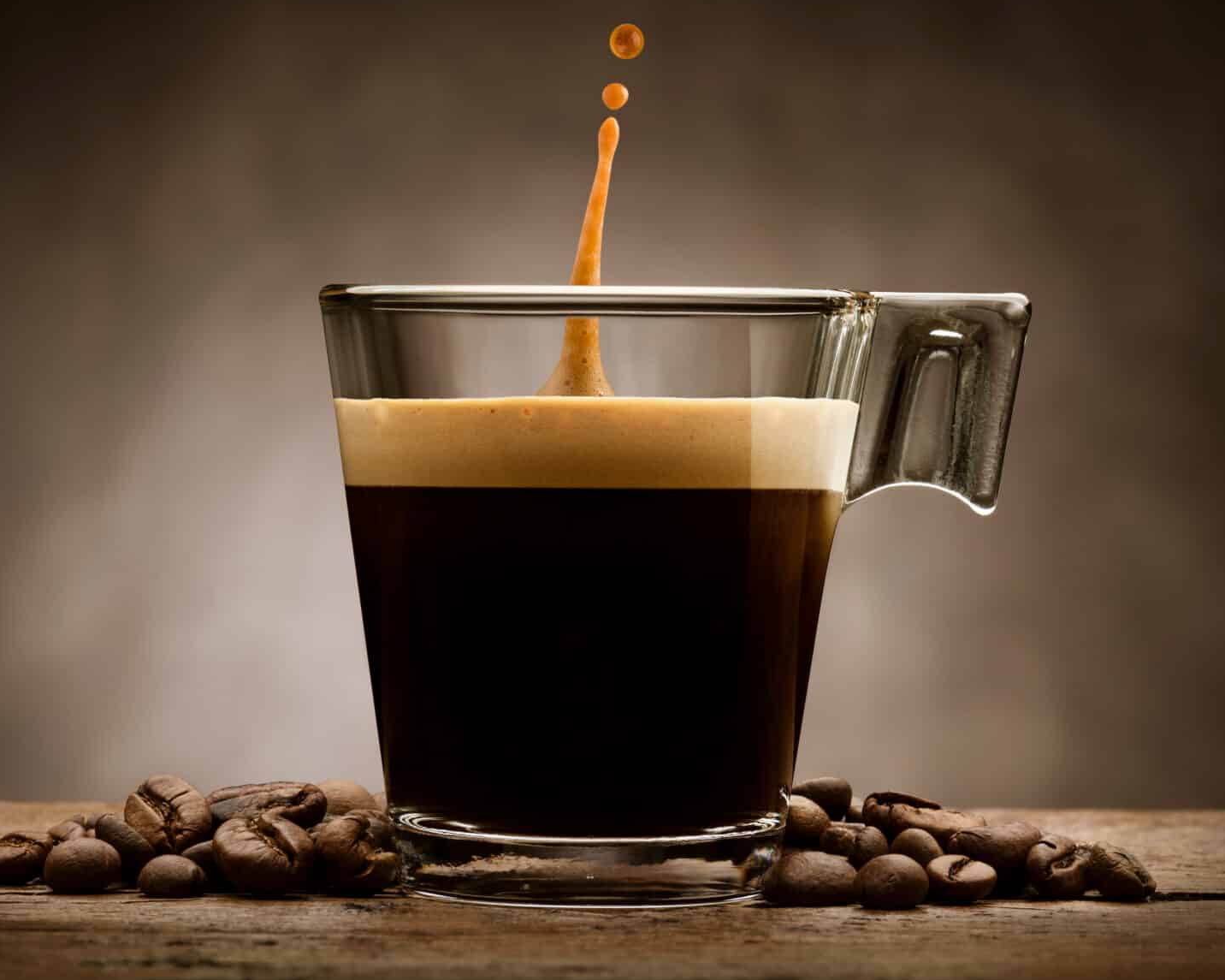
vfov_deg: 10.9
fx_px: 5111
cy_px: 398
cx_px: 601
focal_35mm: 141
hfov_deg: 13.7
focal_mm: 105
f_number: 20
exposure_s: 1/160
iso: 64
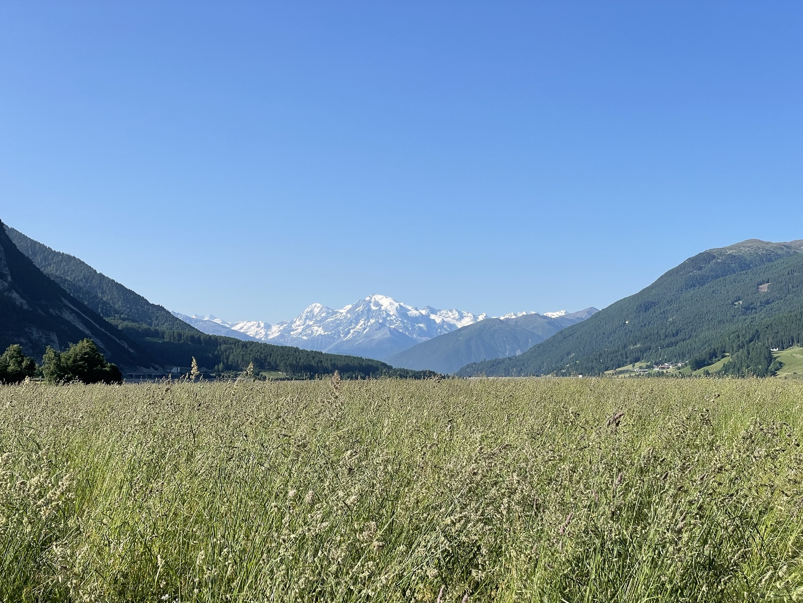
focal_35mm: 53
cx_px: 399
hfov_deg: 36.2
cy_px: 306
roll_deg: +0.0
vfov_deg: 27.5
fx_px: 1230
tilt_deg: +4.0
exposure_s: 1/1497
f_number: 2
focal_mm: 6
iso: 25
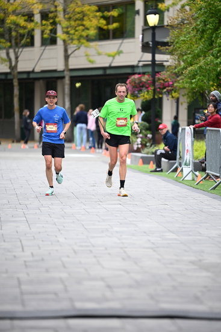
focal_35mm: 180
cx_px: 110
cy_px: 166
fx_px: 1656
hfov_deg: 7.6
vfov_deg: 11.4
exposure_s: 1/2000
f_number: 2.8
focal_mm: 180
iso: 1250
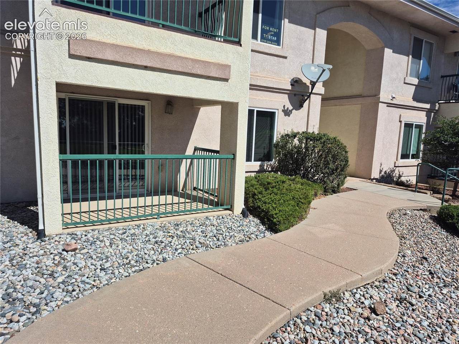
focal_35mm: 23
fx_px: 305
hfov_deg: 73.9
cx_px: 230
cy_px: 172
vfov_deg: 58.9
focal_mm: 5.4
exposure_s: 1/3256
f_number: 1.8
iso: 25
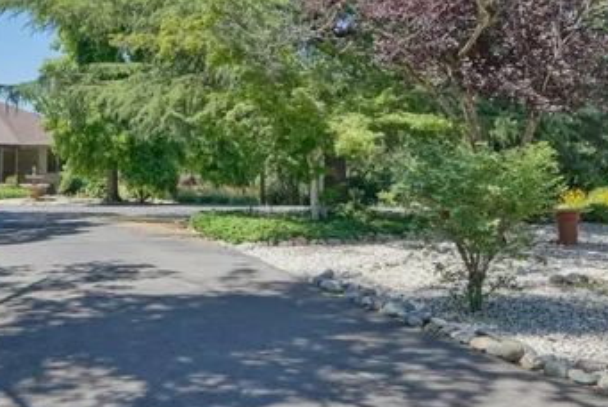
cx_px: 232
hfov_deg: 43.3
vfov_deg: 29.8
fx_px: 761
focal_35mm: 45
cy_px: 151
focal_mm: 15
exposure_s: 1/125
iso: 100
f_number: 7.1
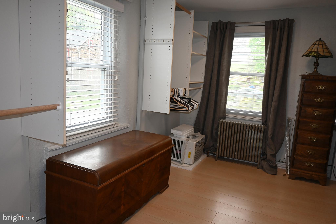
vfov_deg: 46.8
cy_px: 112
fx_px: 259
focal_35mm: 28
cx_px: 168
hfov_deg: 65.9
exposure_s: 1/125
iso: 400
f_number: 3.8
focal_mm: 18.5
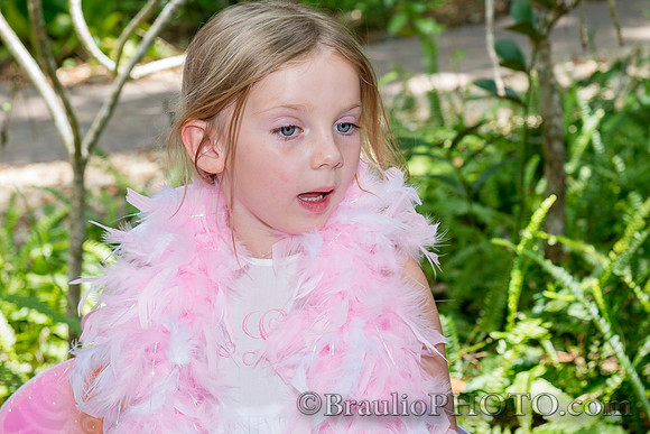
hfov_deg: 18.5
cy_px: 129
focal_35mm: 110
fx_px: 1994
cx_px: 423
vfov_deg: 12.4
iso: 250
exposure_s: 1/100
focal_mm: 70
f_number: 6.3
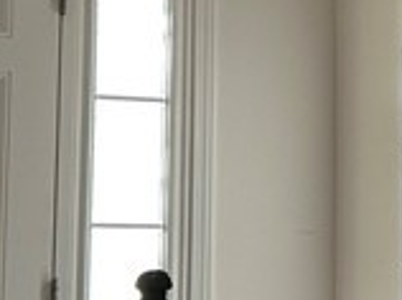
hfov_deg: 11.5
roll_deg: +1.1
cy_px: 15
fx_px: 1960
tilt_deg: +9.5
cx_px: 471
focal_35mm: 169
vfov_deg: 8.7
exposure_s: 1/125
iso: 80
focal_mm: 5.7
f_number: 1.5
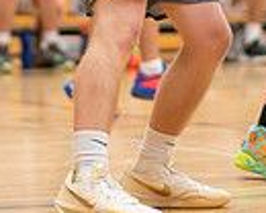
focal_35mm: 428
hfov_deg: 4.5
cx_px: 112
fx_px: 3369
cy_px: -138
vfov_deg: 3.6
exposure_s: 1/1000
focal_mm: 85
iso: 2500
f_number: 1.8
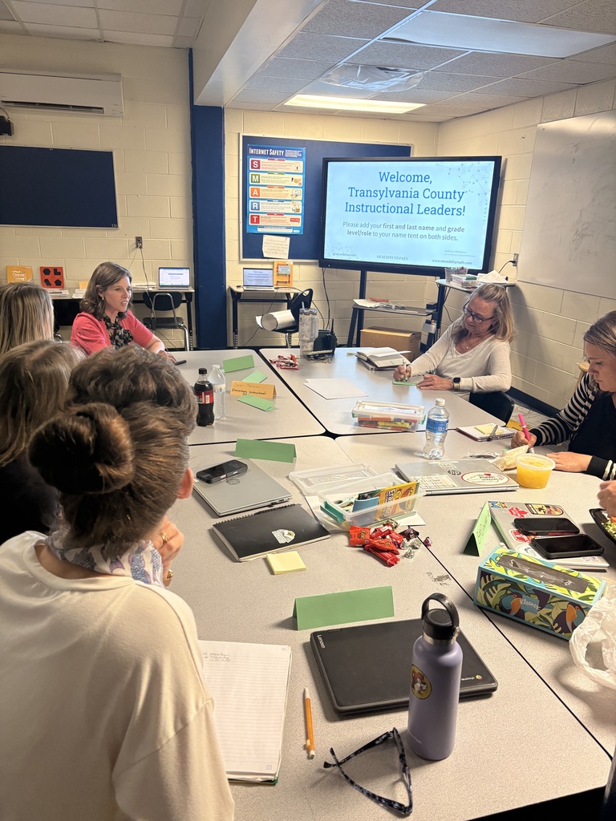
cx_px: 308
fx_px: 617
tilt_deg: -17.2
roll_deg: -2.1
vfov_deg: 67.3
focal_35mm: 26
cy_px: 410
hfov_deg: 53.1
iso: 200
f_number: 1.6
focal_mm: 5.96
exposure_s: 1/60
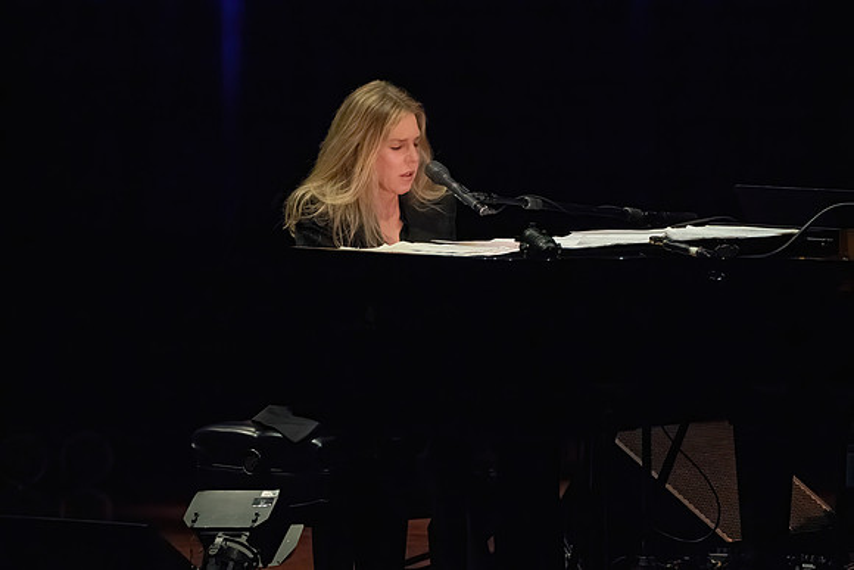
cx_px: 484
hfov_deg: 4.5
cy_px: 323
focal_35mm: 453
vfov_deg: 3.0
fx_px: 10758
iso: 20000
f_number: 8
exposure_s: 1/320
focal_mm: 400
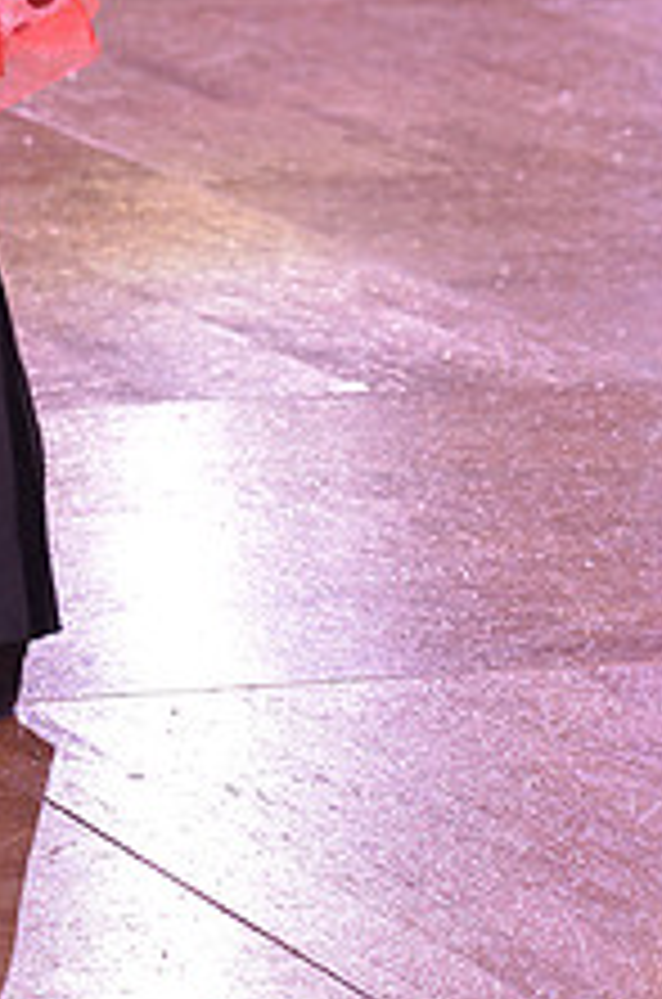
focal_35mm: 366
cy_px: -225
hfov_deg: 3.7
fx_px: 10142
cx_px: -52
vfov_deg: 5.6
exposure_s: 1/250
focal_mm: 140
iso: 2000
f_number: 6.3
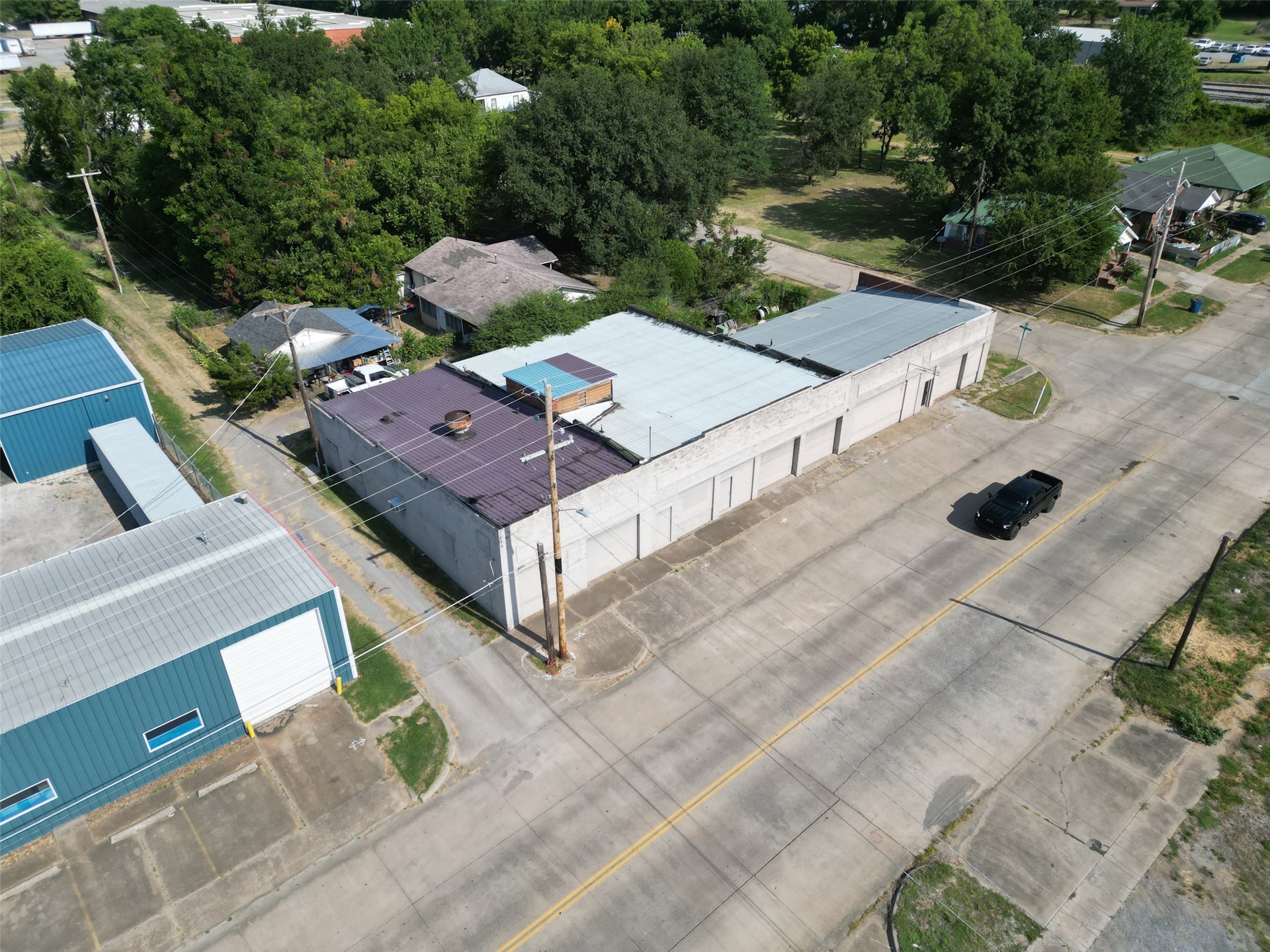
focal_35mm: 24
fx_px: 881
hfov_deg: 71.6
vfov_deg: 56.8
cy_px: 476
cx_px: 635
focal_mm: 6.72
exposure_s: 1/4000
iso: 130
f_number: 1.7
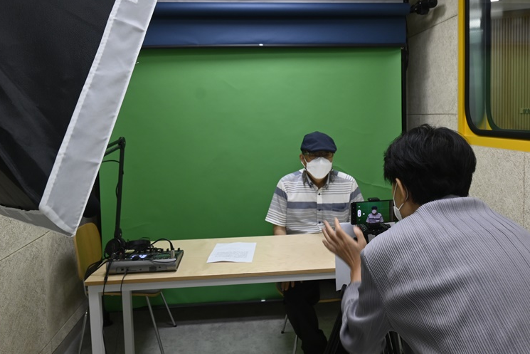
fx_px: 427
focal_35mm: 29
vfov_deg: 44.8
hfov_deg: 63.6
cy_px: 143
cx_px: 287
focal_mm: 16
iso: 640
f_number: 6.3
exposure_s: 1/80
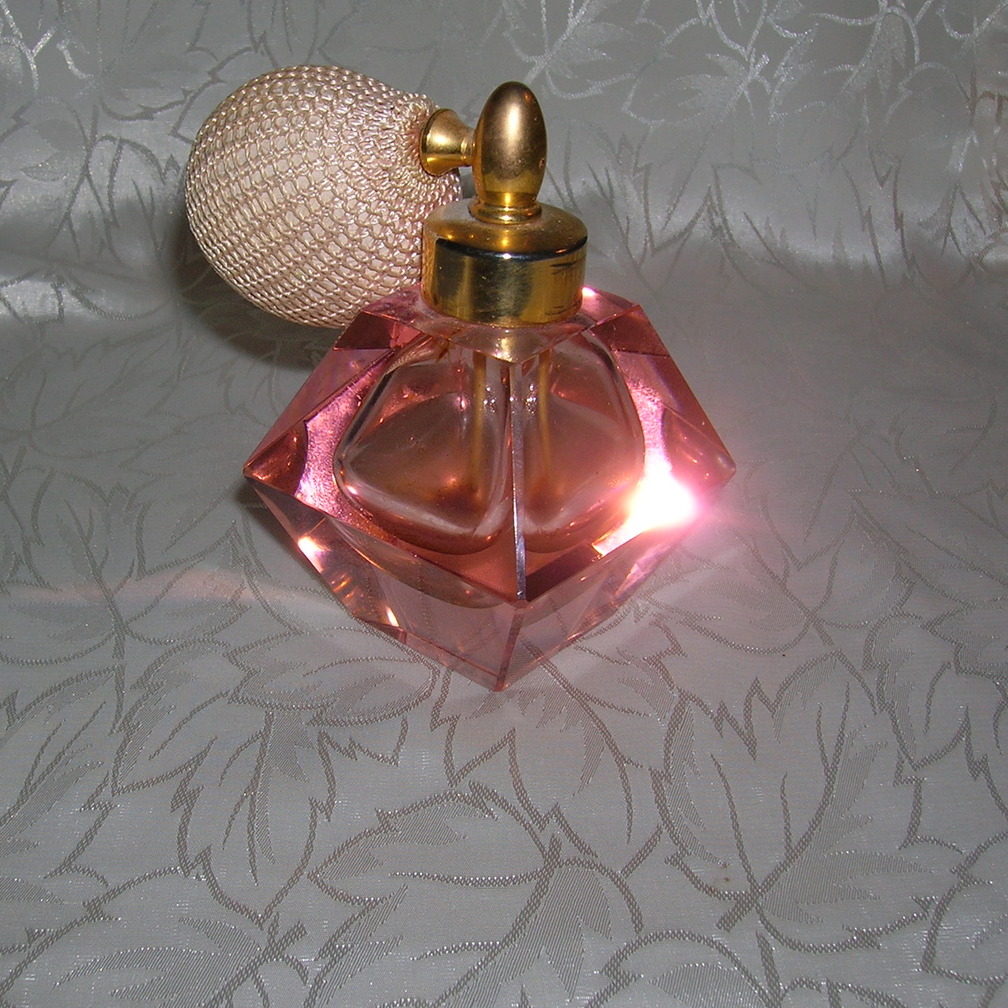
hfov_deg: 36.6
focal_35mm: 46
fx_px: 1515
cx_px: 383
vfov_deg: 36.8
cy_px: 461
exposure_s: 1/60.1
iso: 50
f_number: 4.9
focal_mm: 5.7
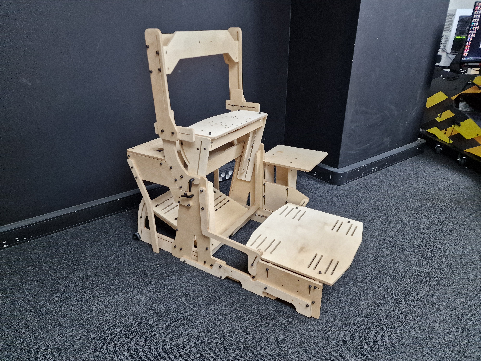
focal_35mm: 23
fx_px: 320
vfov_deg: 58.9
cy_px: 180
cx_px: 240
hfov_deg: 73.9
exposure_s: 1/100
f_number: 1.8
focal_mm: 6.4
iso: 500
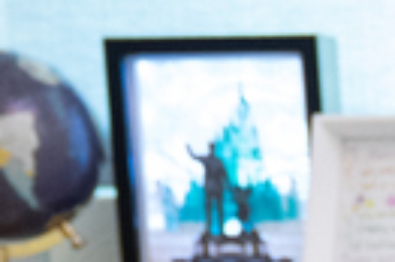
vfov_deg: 5.2
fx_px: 2751
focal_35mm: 251
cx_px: 1221
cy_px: 714
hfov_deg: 7.2
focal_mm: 32
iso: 4000
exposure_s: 1/125
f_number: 2.8
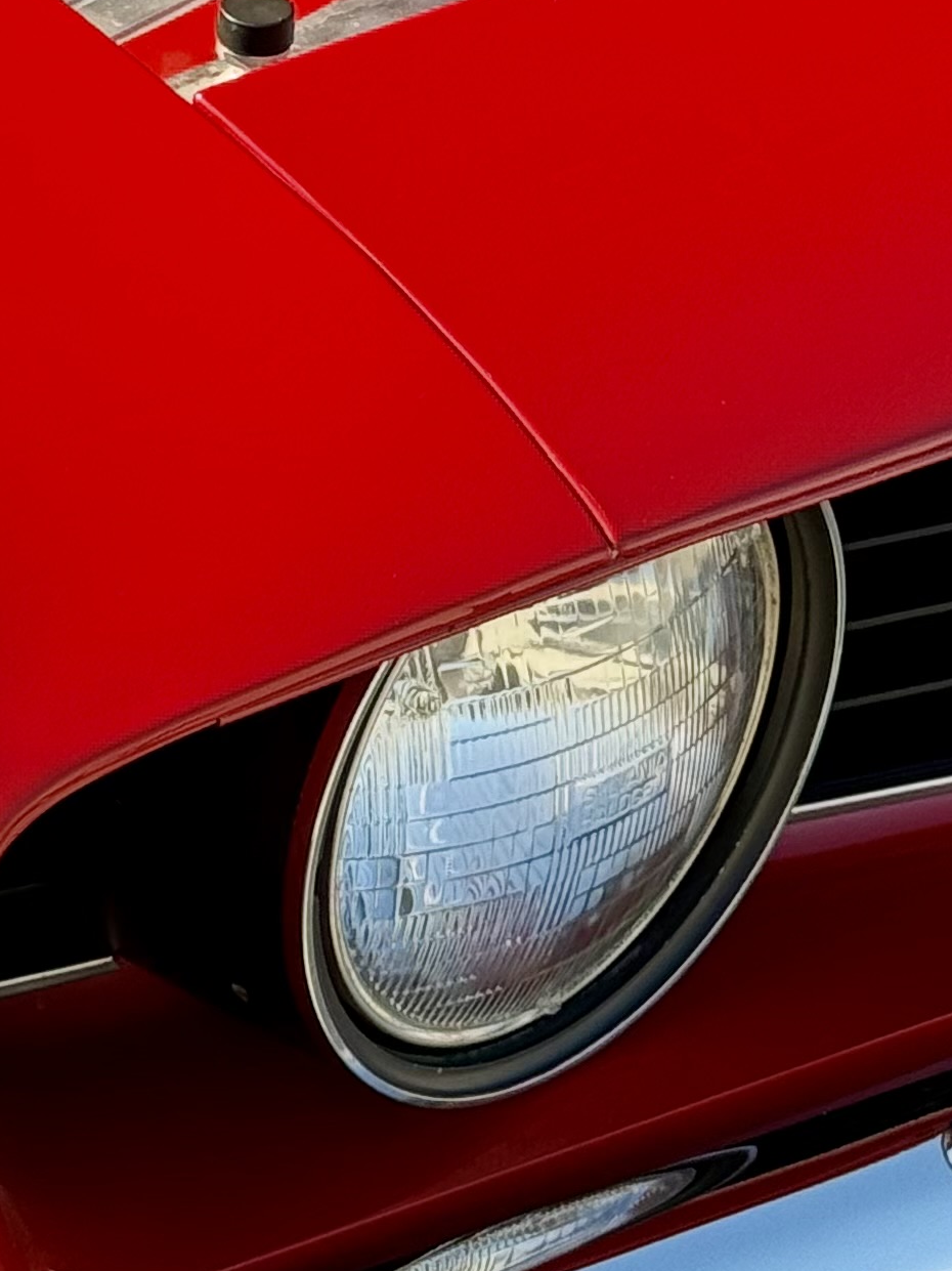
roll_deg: -1.8
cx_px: 90
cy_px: -536
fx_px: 5723
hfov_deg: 9.5
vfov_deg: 12.2
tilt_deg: -20.8
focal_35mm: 156
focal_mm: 6.76
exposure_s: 1/570
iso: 64
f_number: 1.78
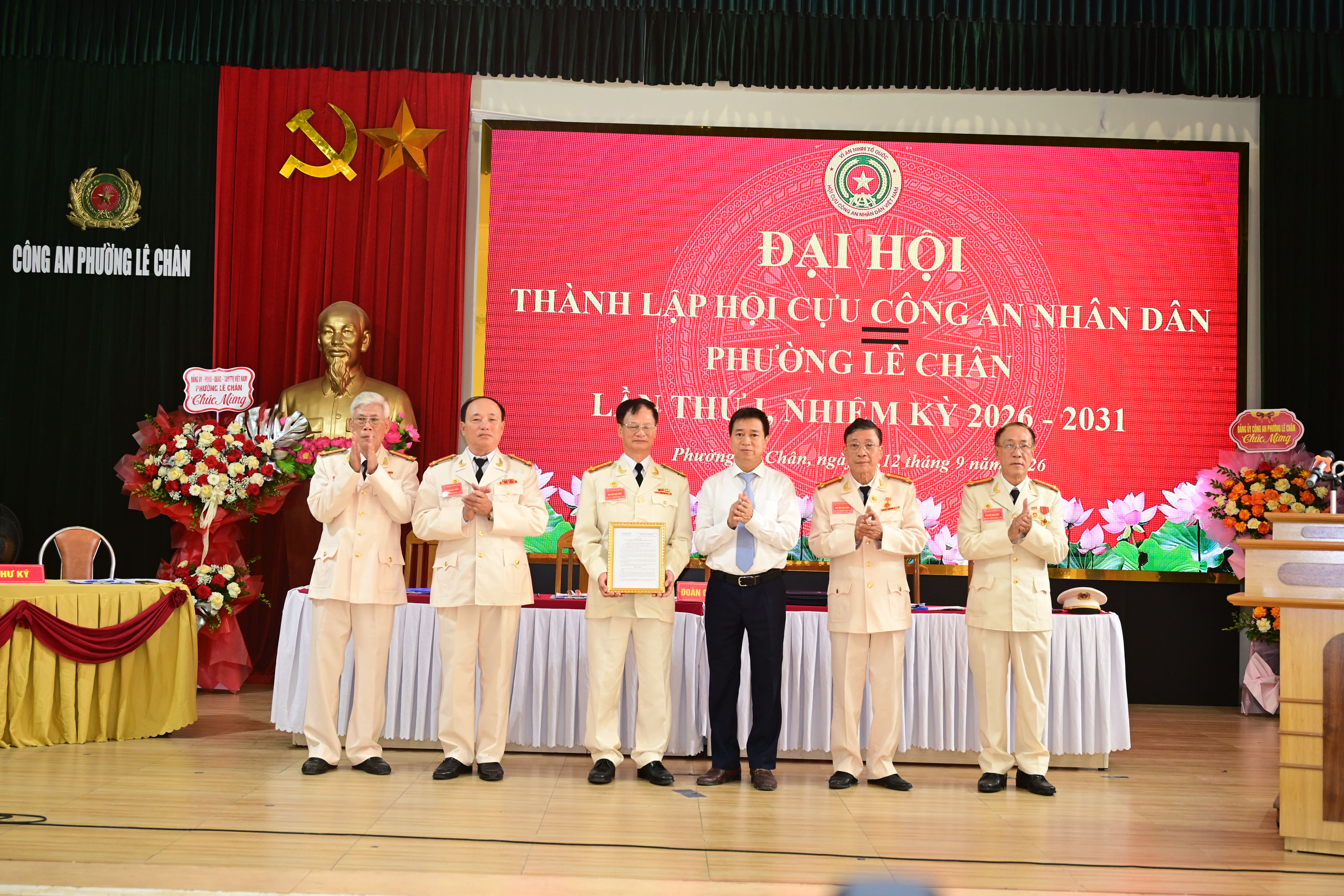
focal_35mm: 42
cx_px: 672
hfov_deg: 46.4
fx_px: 1568
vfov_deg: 31.9
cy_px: 448
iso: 1600
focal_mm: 42
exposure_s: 1/160
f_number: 4
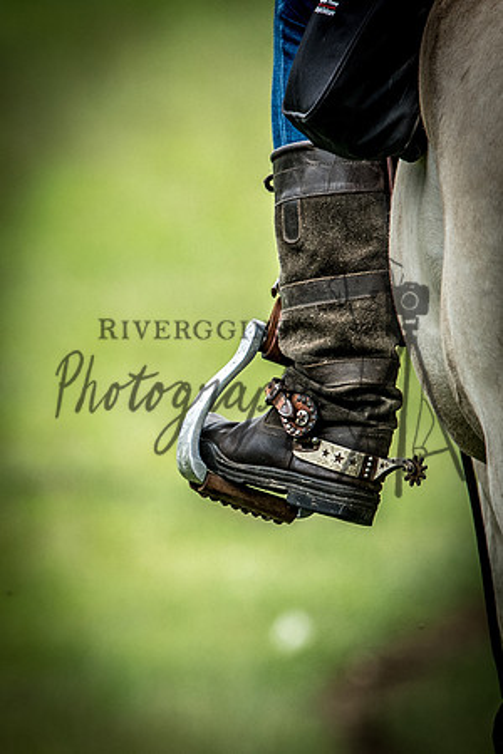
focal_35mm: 1020
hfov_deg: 1.3
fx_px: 21381
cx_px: 63
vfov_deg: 2.0
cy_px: 483
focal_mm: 300
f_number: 5
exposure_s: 1/800
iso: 450
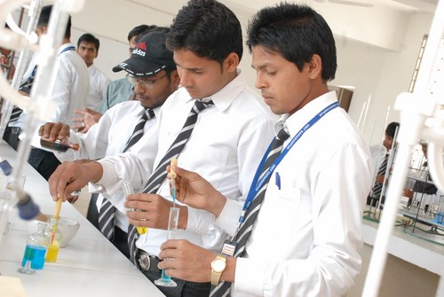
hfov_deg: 33.4
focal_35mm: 60
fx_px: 741
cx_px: 222
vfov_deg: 22.7
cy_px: 148
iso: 1600
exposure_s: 1/60
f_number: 8
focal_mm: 40
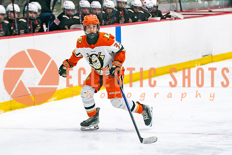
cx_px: 113
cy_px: 92
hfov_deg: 10.3
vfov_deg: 6.9
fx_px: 1285
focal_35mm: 199
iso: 640
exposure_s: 1/640
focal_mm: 100
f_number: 2.8
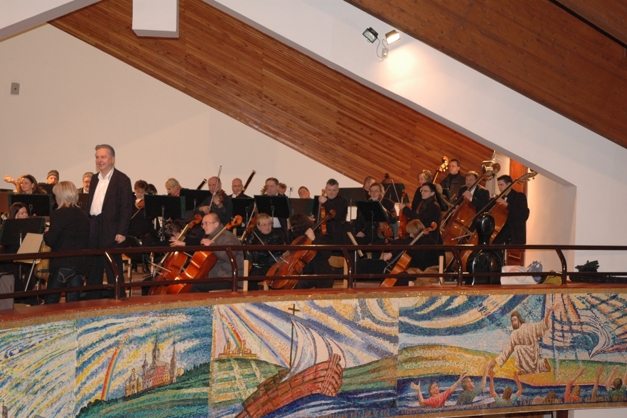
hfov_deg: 33.4
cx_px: 314
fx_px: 1045
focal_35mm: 60
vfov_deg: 22.6
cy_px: 209
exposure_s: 1/30
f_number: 5.6
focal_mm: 40
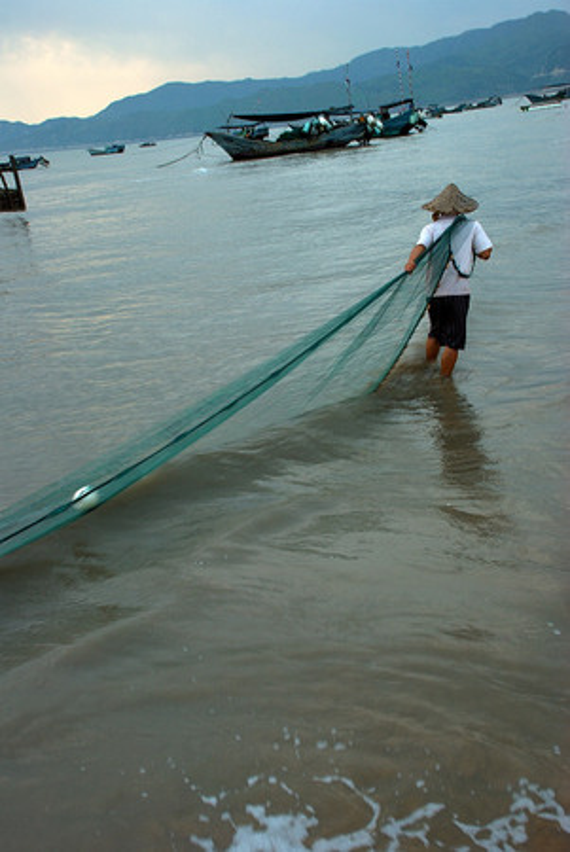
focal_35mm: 42
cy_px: 426
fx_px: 995
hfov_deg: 32.0
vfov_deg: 46.4
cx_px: 285
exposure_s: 1/20
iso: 100
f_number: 6.7
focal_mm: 28
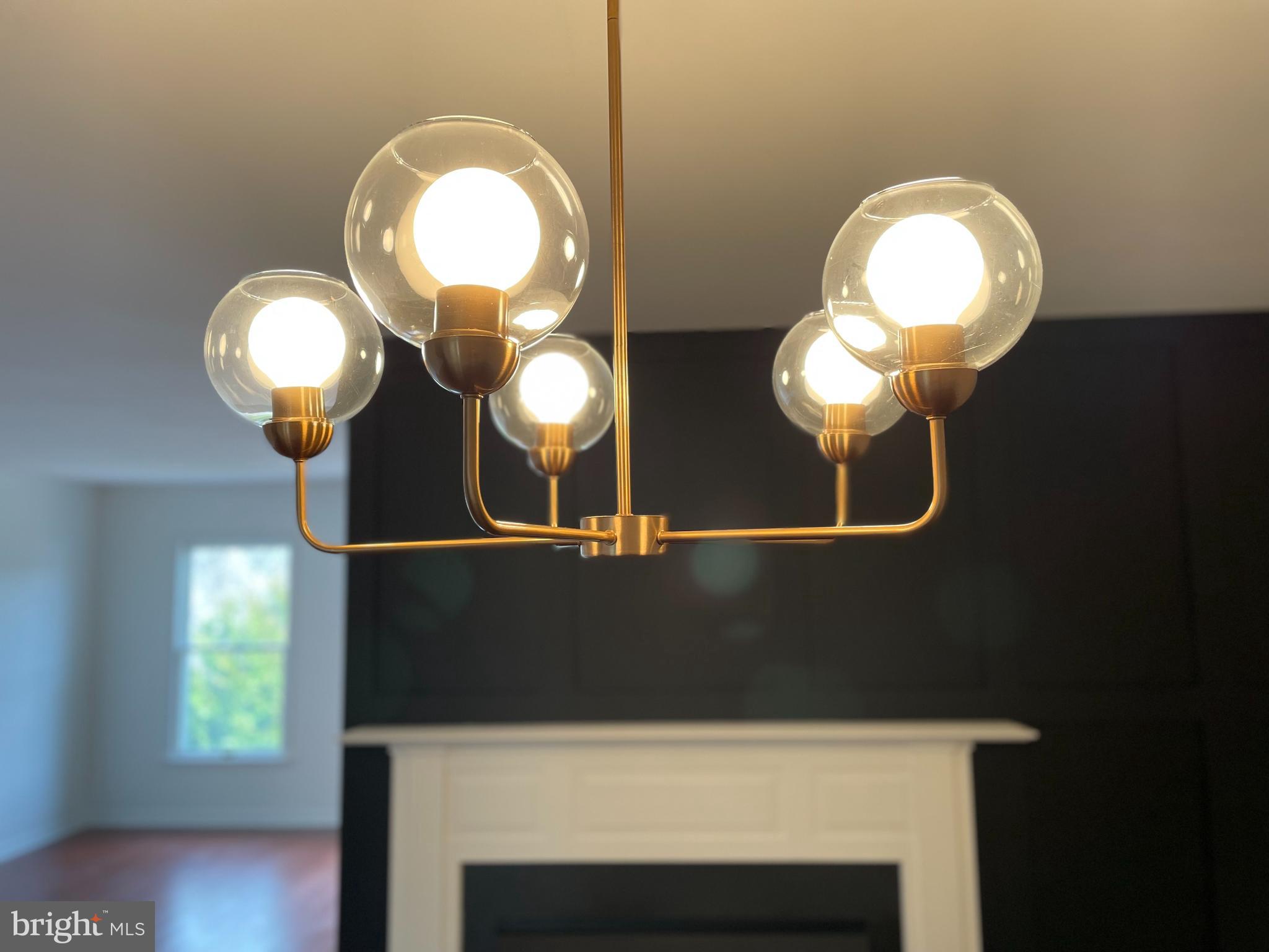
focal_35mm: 26
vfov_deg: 53.1
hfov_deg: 67.3
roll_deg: +0.7
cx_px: 634
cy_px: 476
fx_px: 953
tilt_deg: +5.8
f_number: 1.6
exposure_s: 1/120
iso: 80
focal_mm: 4.2
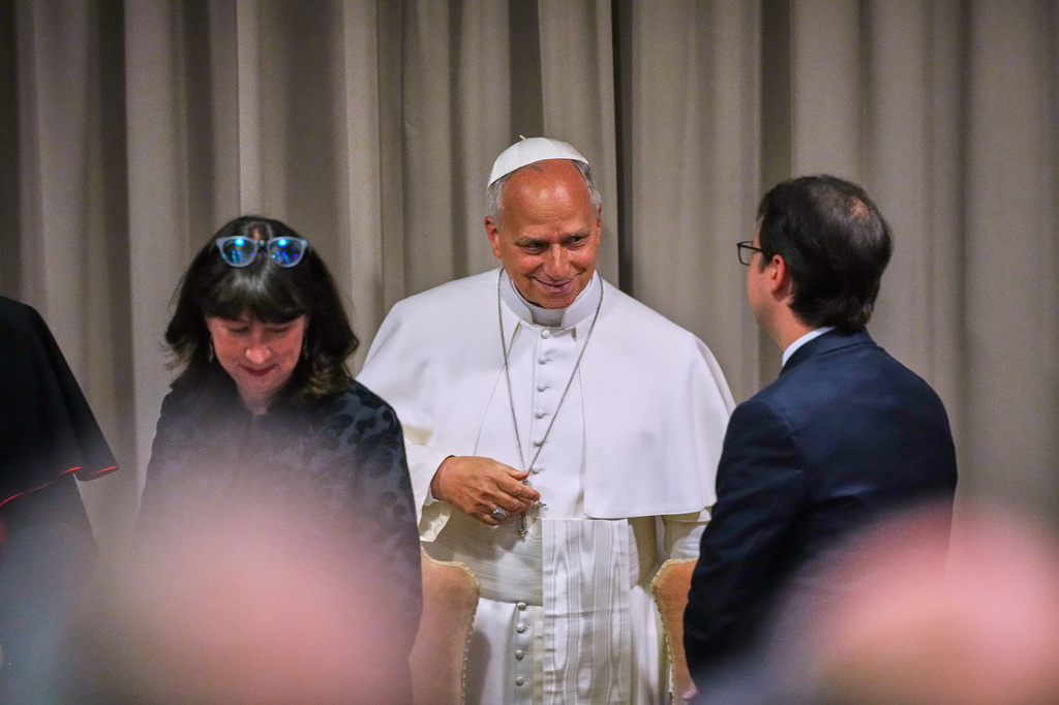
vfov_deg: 4.6
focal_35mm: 300
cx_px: 530
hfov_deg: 6.9
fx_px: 8822
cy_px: 352
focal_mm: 300
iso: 6400
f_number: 2.8
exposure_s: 1/320
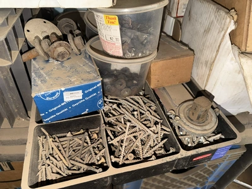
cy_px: 94
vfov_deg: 56.8
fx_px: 175
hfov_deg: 71.6
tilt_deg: -43.0
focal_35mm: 24
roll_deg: -4.2
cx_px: 126
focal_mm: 6.76
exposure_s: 1/32
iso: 80
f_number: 1.78
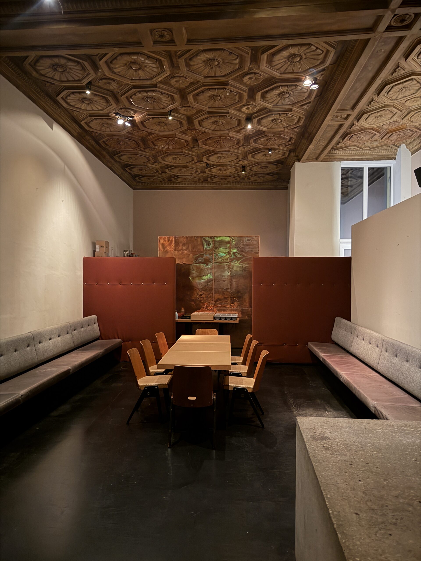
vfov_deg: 71.6
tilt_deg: -1.8
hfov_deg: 56.8
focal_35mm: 24
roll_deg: -1.8
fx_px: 389
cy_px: 280
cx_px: 210
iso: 1600
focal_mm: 6.76
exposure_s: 1/9
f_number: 1.78
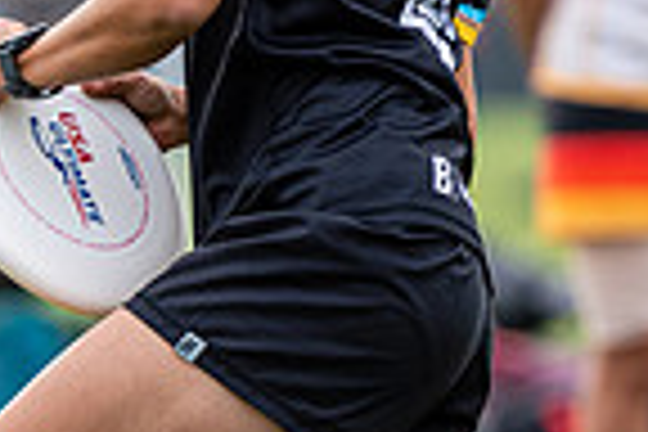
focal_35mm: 1210
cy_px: 146
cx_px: 94
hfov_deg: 1.7
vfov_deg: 1.1
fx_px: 21778
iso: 200
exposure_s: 1/1000
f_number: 2.8
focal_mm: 200
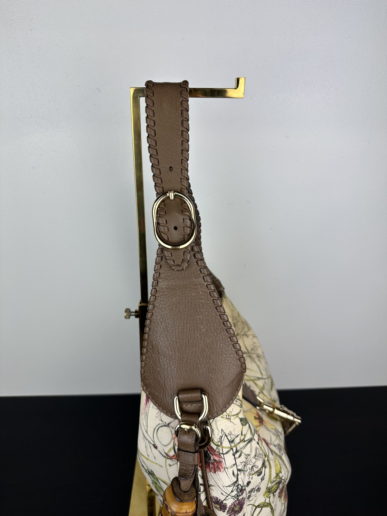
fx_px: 358
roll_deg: -1.4
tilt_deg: -26.2
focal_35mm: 24
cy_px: 258
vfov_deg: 71.6
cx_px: 194
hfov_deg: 56.8
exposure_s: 1/450
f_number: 1.78
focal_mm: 6.86
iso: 80
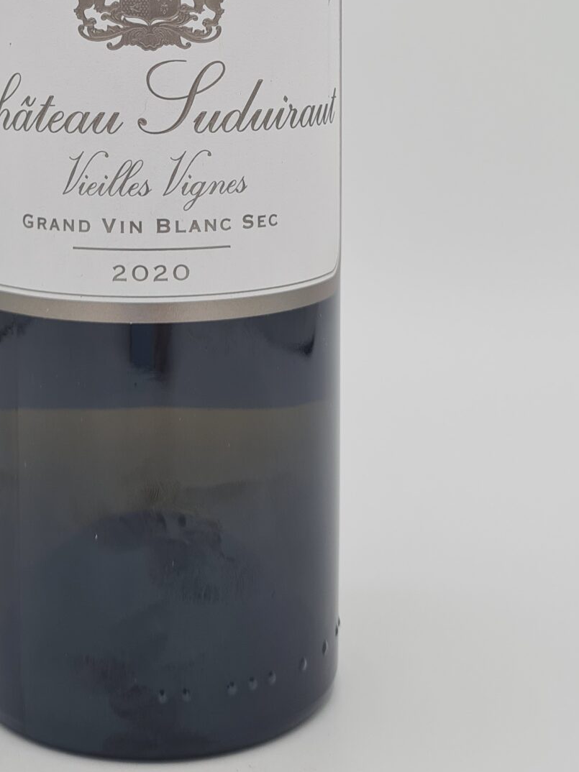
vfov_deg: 29.1
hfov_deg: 23.5
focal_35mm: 62
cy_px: -9
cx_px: 161
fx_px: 1383
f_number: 1.8
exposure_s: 1/176
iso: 50
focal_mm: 5.4
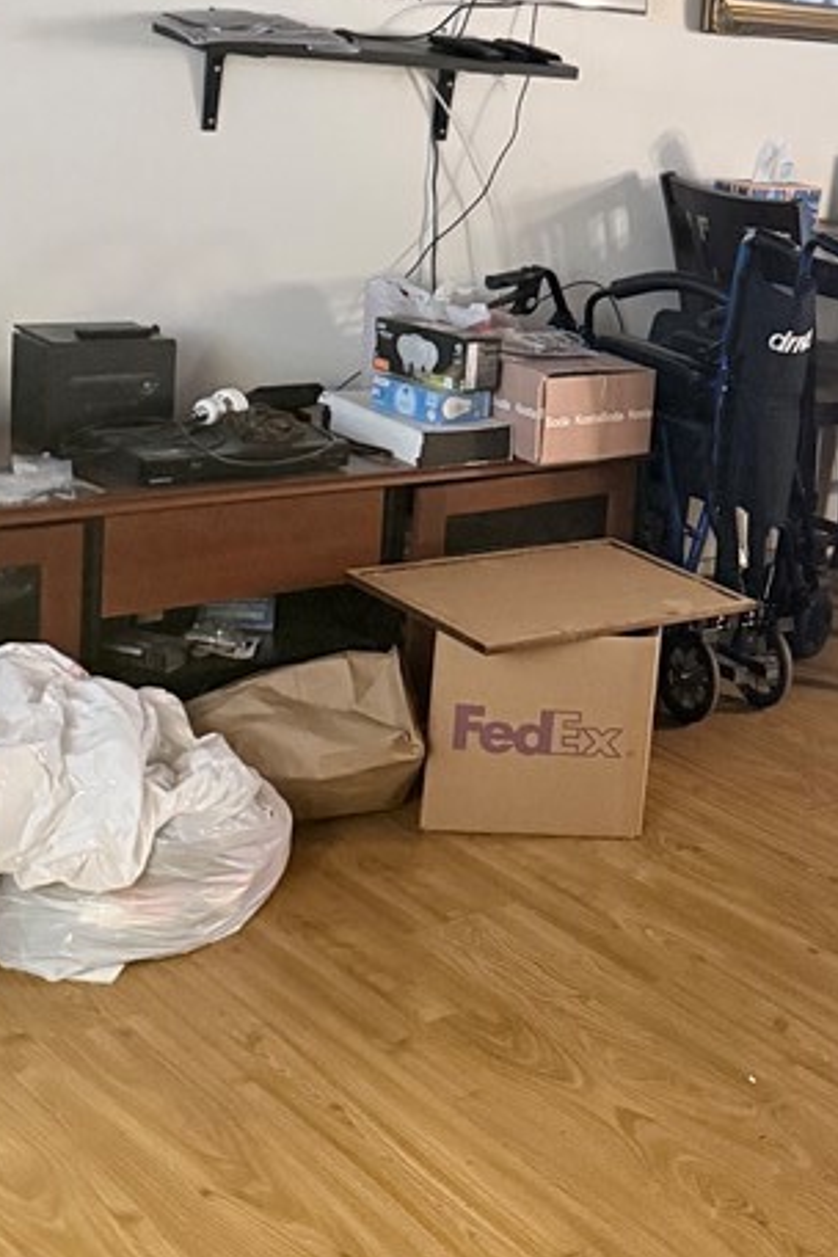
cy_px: 422
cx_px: 1020
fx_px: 1955
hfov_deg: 22.2
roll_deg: -7.9
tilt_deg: -11.2
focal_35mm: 56
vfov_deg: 35.3
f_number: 1.78
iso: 800
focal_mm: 6.76
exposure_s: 1/40
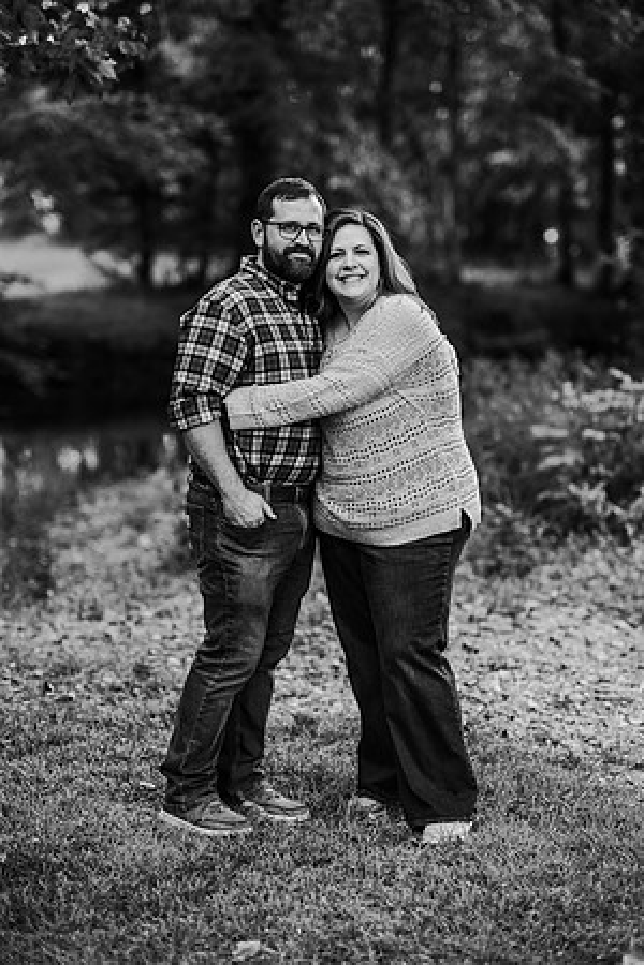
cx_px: 322
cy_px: 482
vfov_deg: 23.9
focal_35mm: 85
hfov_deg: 16.1
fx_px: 2281
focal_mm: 85
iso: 125
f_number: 2.2
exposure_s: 1/200
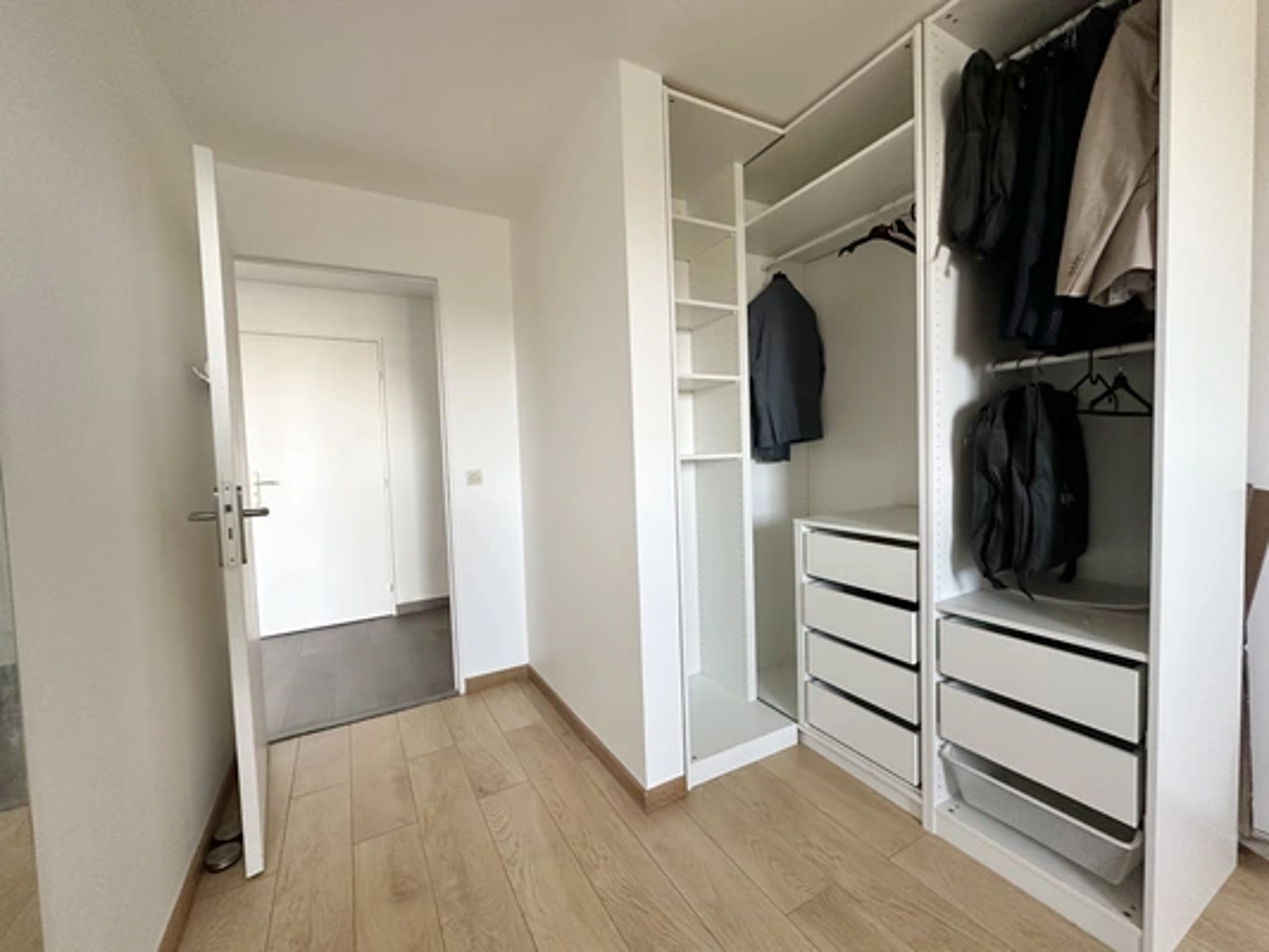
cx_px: 634
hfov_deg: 102.1
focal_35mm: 14
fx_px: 513
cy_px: 476
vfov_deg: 85.7
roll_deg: +1.5
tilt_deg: -1.8
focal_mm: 2.22
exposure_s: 1/100
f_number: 2.2
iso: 250
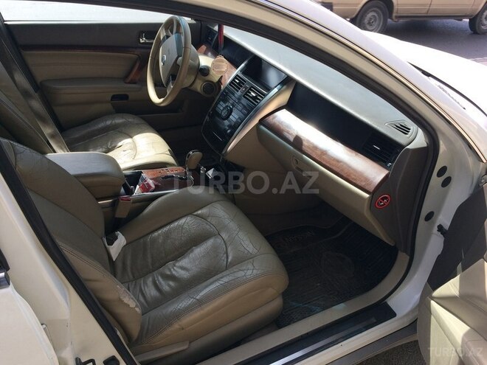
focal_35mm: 29
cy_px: 182
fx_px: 408
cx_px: 244
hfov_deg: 61.7
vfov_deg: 48.2
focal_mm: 4.15
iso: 32
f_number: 2.2
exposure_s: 1/526
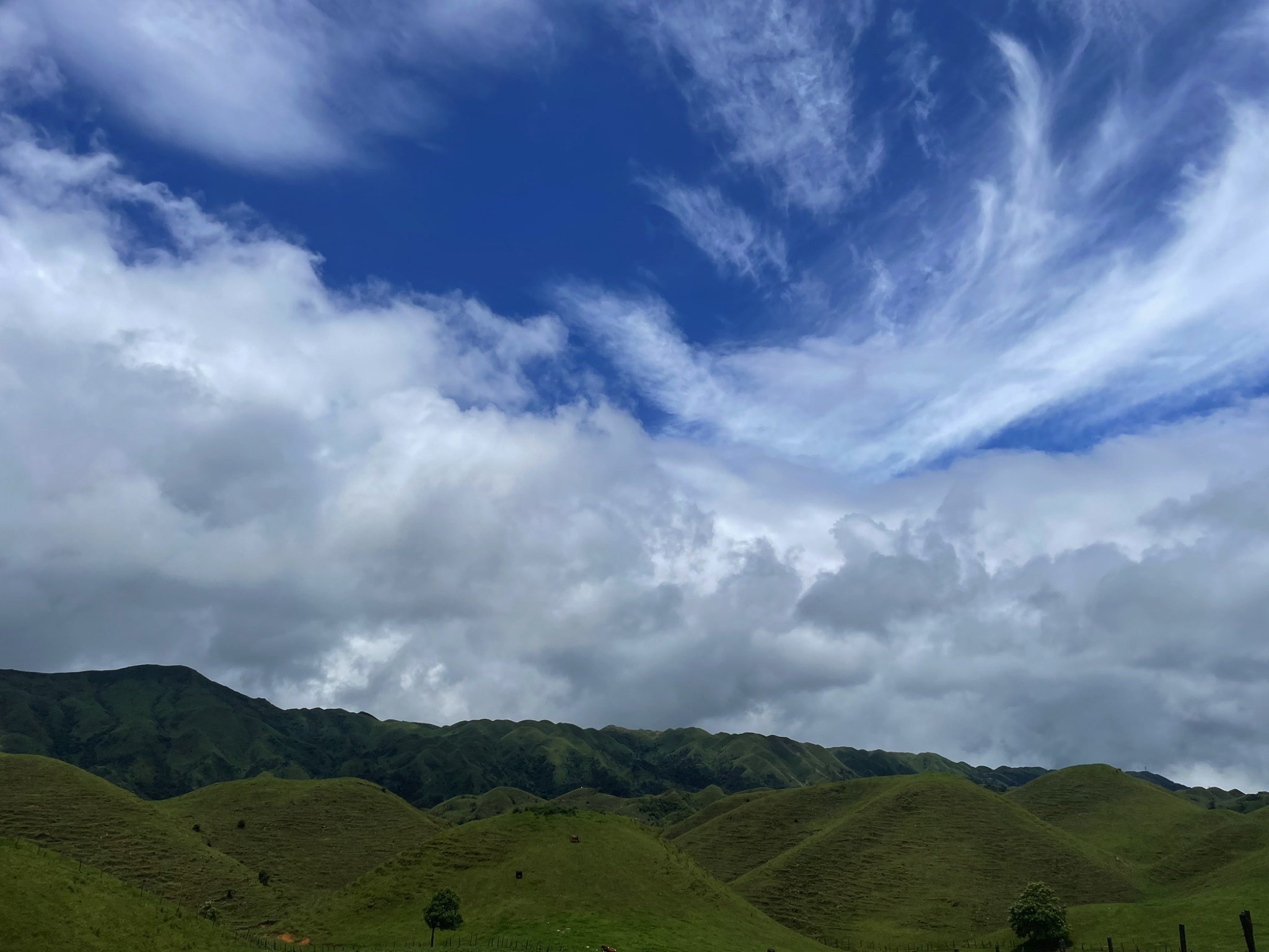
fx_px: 953
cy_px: 476
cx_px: 634
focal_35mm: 26
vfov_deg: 53.1
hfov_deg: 67.3
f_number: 1.6
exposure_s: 1/13333
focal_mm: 4.2
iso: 32
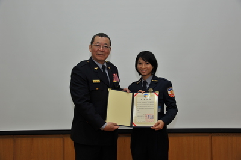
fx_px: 254
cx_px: 120
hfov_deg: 50.7
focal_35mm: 38
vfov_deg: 35.0
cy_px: 80
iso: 500
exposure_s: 1/80
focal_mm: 38
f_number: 6.3
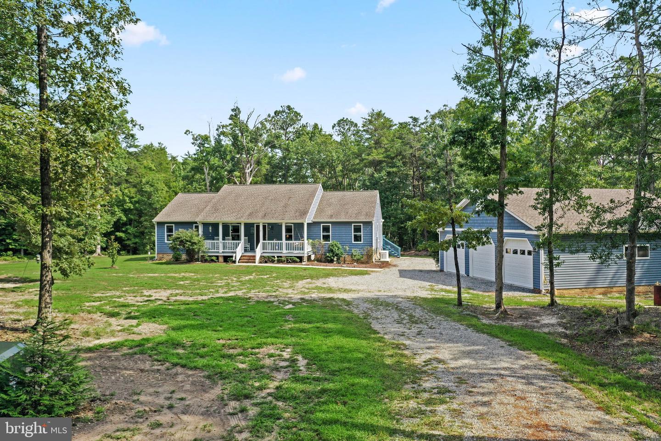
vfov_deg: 46.4
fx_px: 514
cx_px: 330
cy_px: 220
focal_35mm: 28
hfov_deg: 65.5
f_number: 3.5
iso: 100
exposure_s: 1/30
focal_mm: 10.26
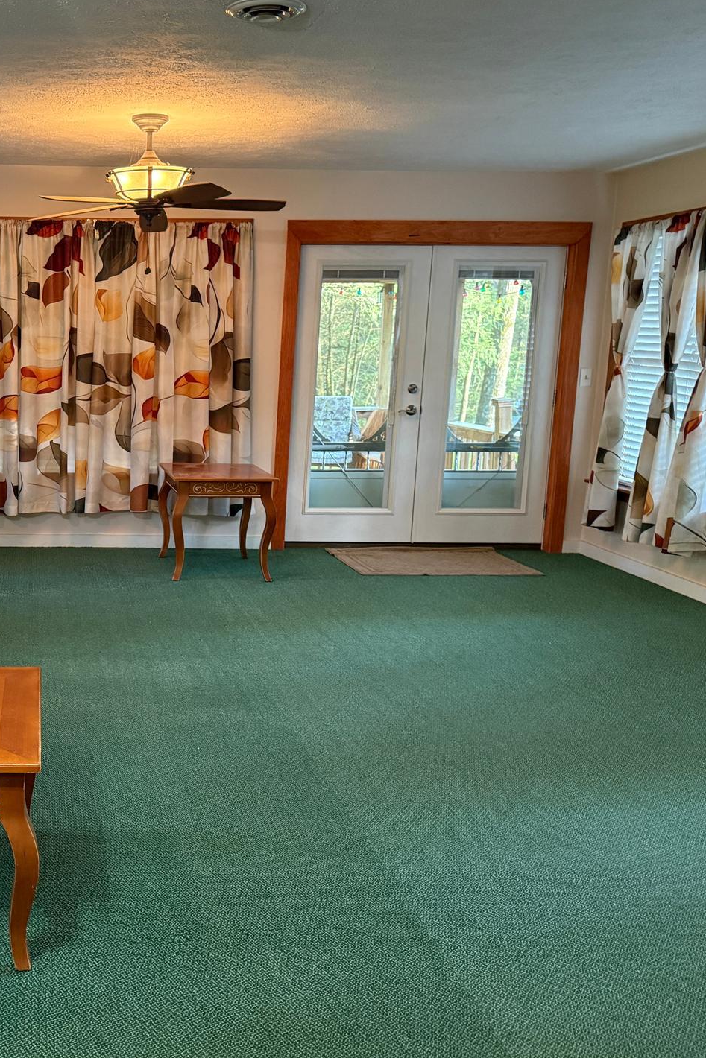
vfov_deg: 53.1
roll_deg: -0.5
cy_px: 518
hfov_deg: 34.5
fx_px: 1059
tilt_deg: -9.3
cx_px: 51
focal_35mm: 36
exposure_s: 1/60
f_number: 1.78
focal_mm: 6.76
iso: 640
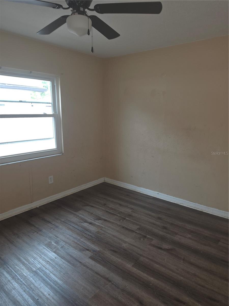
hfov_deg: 58.9
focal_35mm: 23
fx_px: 203
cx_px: 114
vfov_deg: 73.9
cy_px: 153
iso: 250
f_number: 1.4
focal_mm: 6.5
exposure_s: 1/20
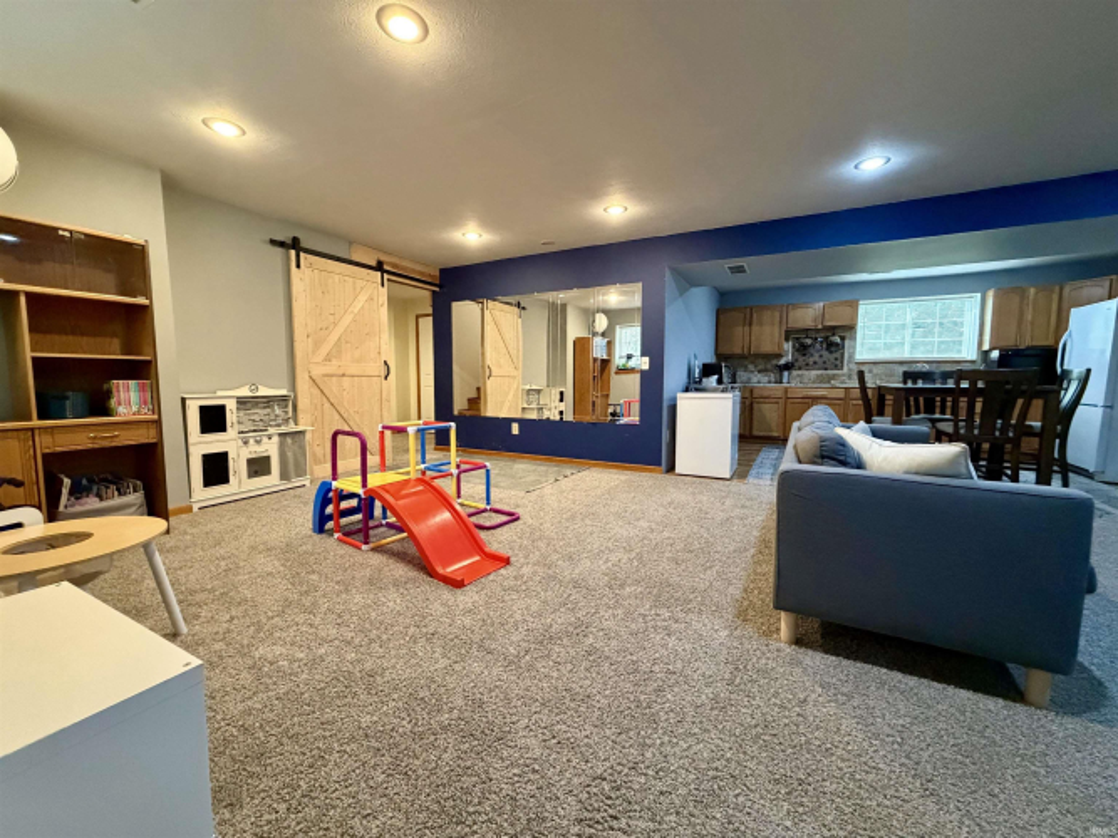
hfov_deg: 102.1
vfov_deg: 85.7
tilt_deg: -6.0
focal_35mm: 14
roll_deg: -0.2
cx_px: 559
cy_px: 419
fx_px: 452
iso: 800
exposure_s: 1/60
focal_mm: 2.22
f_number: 2.2
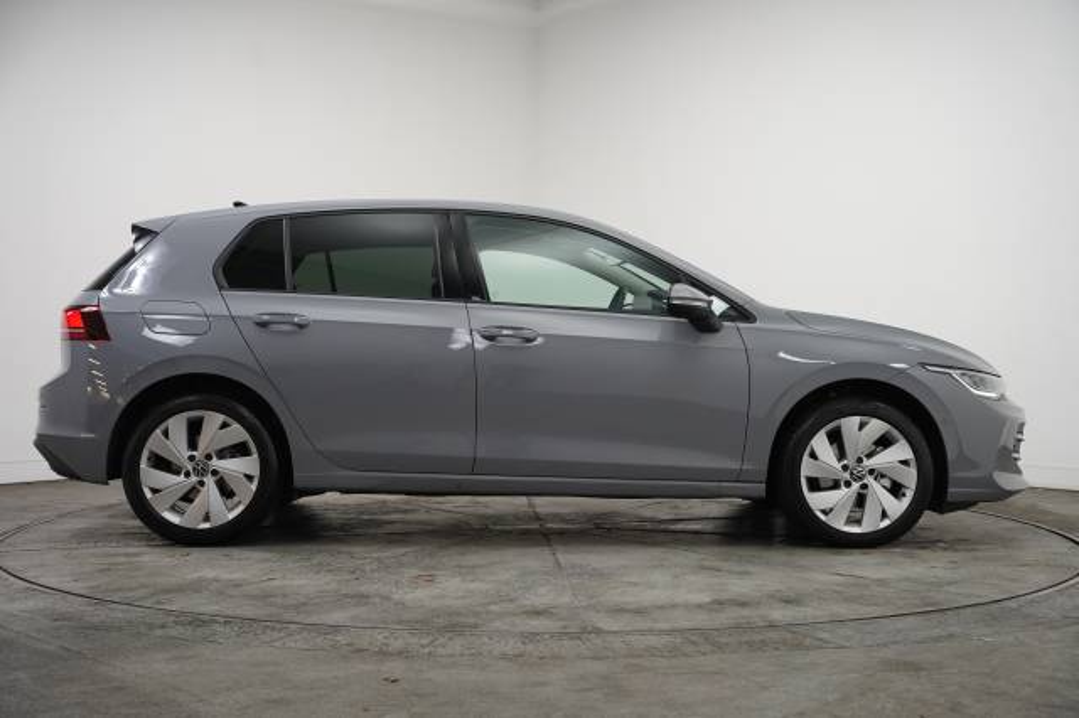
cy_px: 359
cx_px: 540
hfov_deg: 45.9
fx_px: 1273
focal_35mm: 42
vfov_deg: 31.5
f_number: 4
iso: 1250
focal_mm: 42.5
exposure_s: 1/160
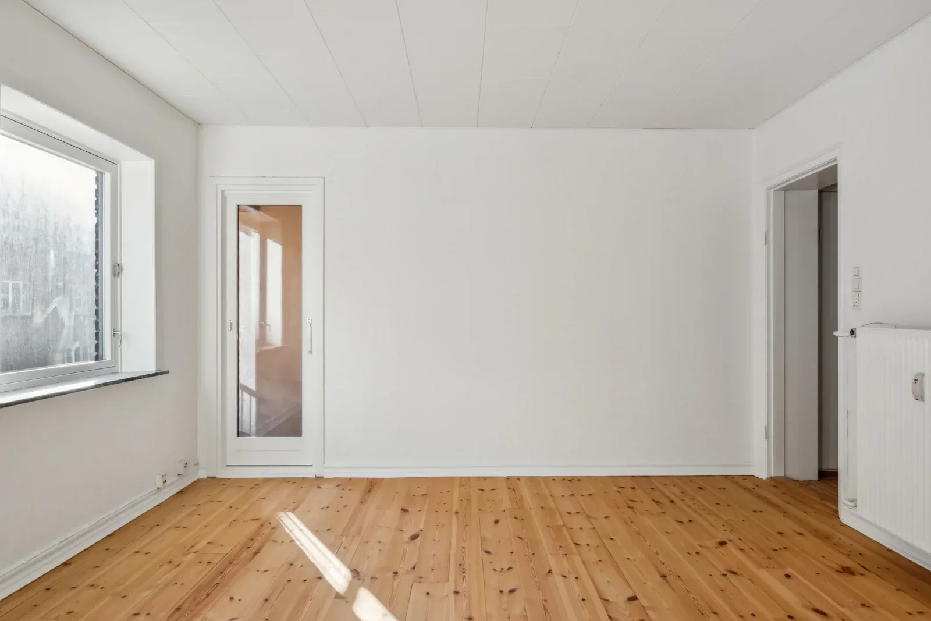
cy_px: 310
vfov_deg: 55.1
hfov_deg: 76.1
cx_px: 466
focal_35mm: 23
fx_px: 595
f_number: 8
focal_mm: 15.1
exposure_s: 1/60
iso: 500
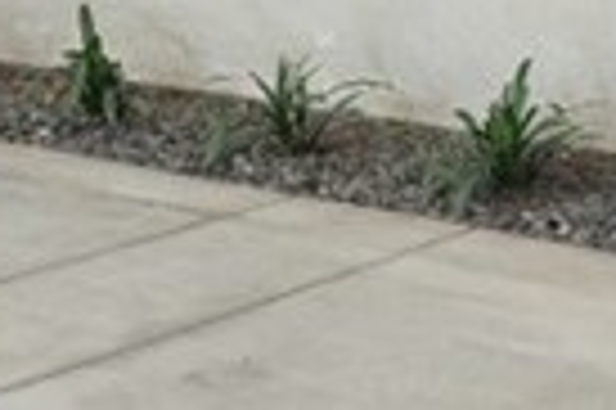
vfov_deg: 10.8
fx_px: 2051
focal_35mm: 120
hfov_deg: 17.0
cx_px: 441
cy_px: -270
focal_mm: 16
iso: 125
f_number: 5.6
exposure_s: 1/125
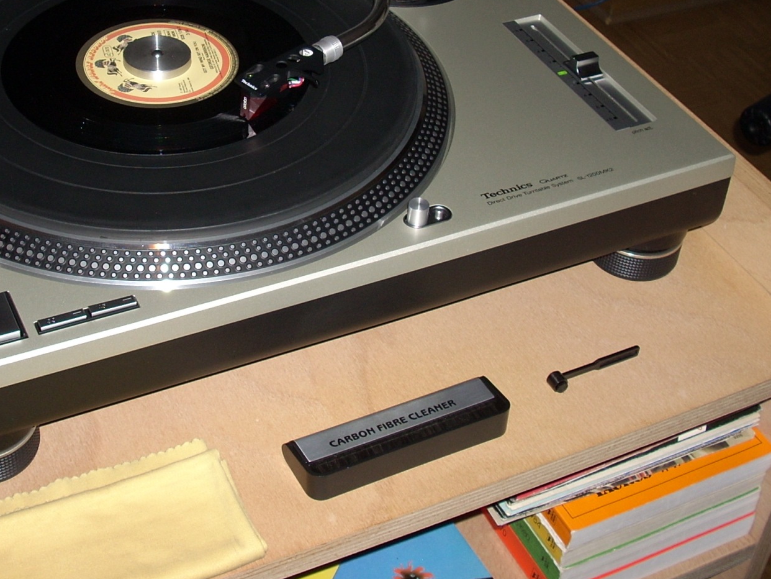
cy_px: 134
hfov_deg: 31.5
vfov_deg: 23.7
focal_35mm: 61
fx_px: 1359
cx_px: 274
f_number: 2.8
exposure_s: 1/60
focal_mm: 6.2
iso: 64
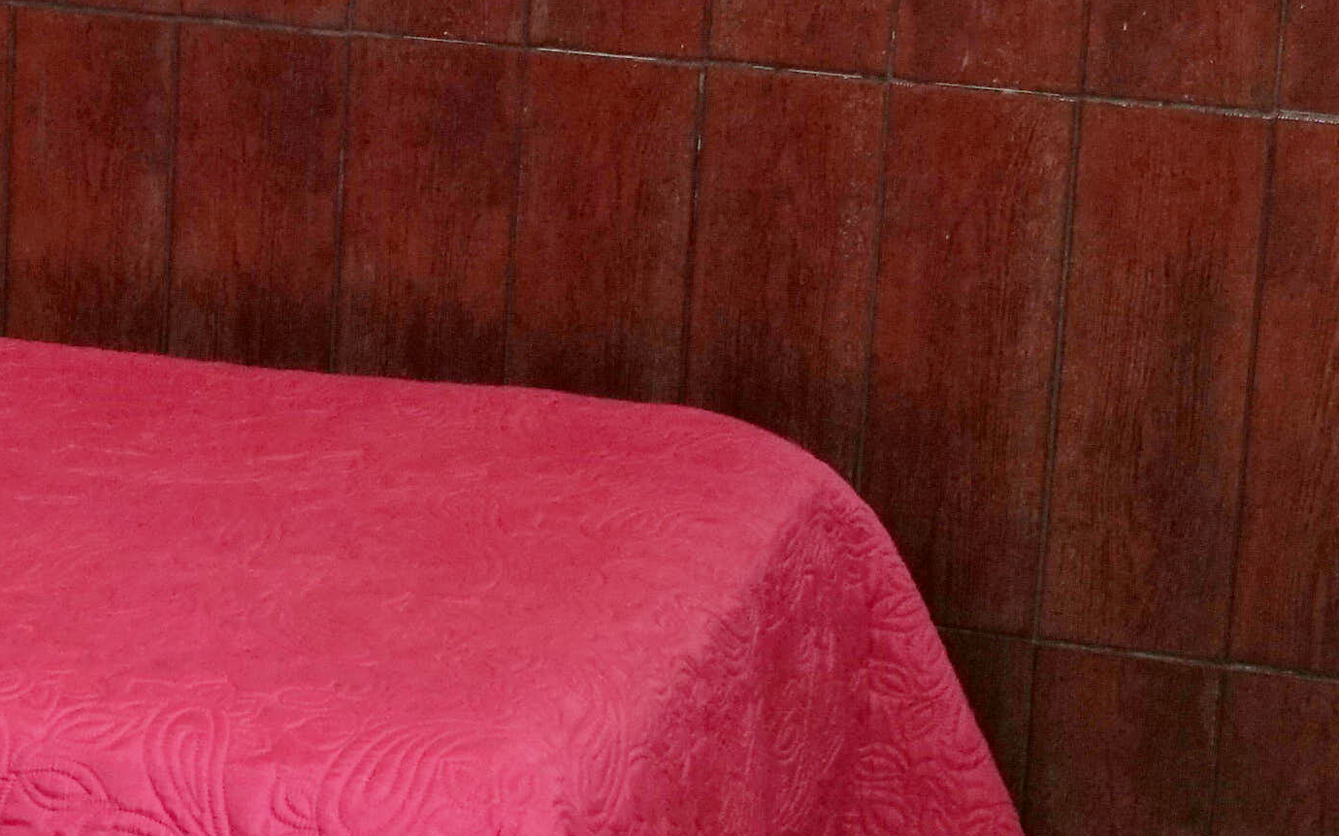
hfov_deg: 13.5
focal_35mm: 141
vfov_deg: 9.3
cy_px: 169
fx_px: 5145
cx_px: -934
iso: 640
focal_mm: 24
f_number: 2.8
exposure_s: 1/160
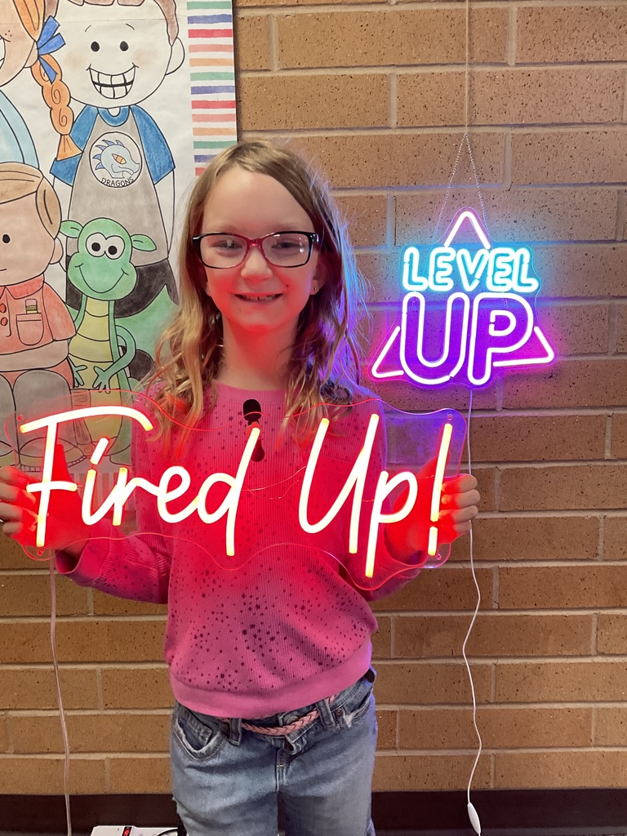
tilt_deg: -10.7
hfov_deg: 48.2
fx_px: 700
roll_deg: +0.9
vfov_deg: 61.7
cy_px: 418
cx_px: 314
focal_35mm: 29
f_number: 1.8
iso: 125
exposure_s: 1/60
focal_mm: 3
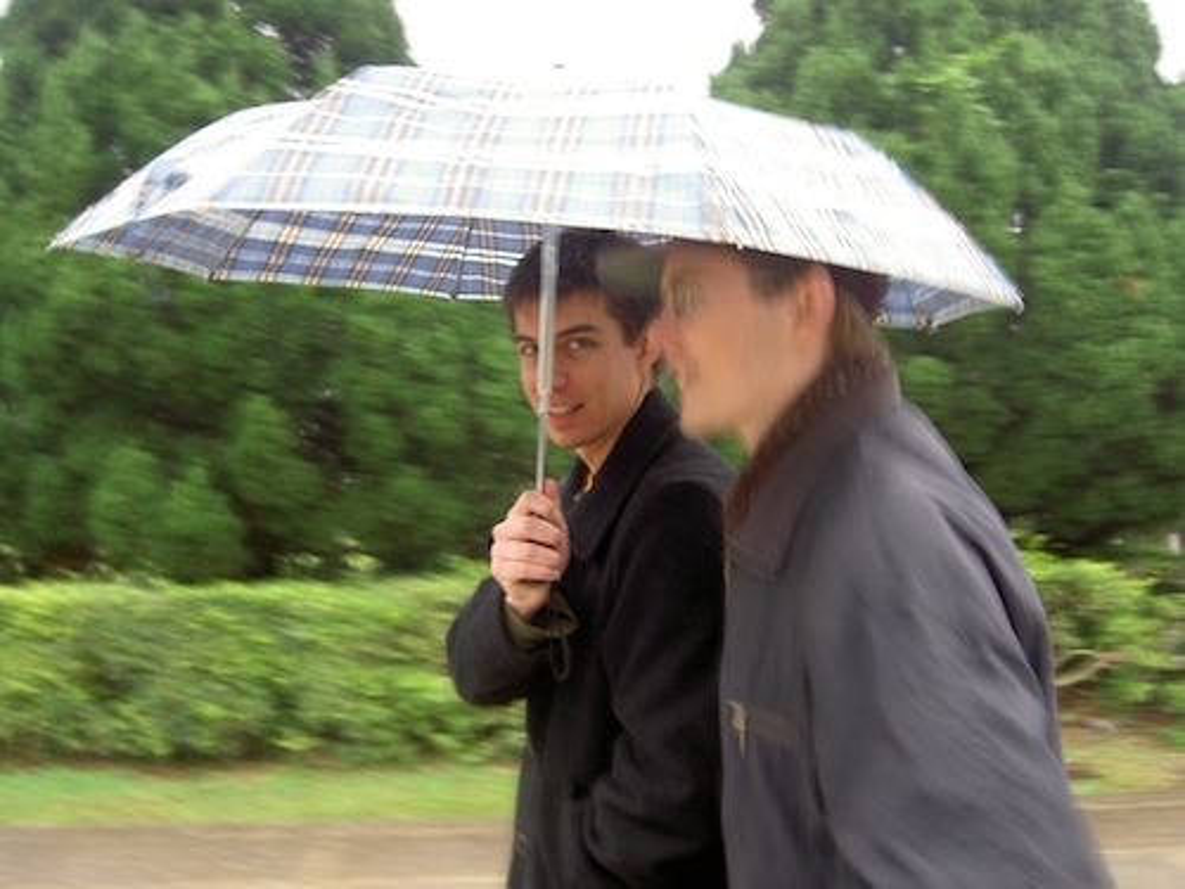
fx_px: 1164
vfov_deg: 41.8
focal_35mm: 34
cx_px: 592
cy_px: 444
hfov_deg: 54.0
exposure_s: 1/10
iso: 50
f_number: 2.8
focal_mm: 5.6
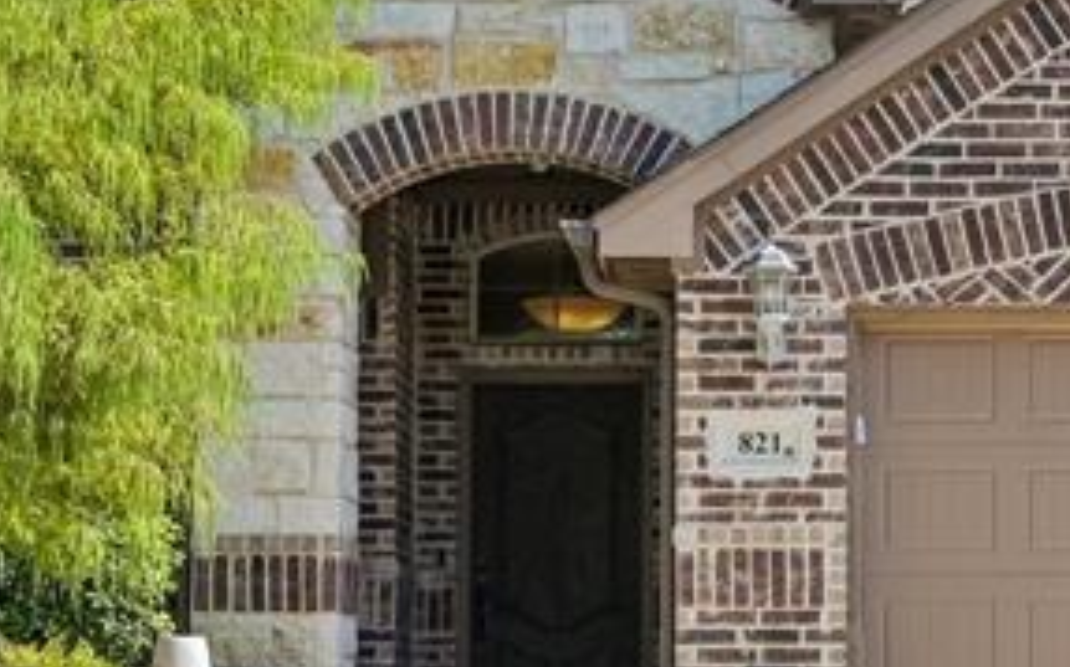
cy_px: 481
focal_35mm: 109
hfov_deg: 19.0
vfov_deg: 12.0
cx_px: 753
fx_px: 3177
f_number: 8
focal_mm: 30
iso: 400
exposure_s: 1/800
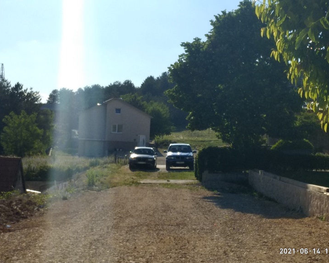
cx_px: 169
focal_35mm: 26
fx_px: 253
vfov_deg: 54.9
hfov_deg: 66.0
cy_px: 129
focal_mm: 3.94
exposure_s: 1/4206
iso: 110
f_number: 1.9
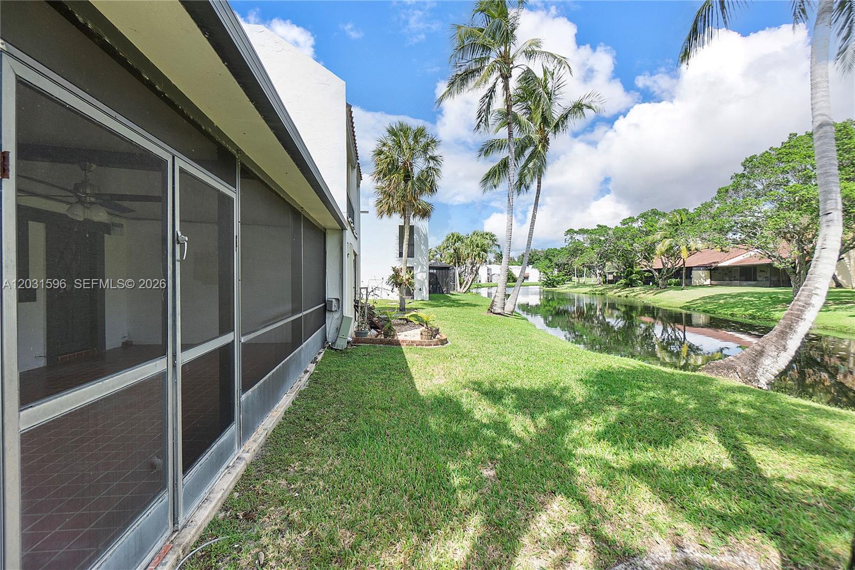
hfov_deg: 100.4
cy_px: 285
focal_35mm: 15
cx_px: 428
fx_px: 356
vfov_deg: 77.3
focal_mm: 10
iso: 200
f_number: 7.1
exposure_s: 1/1000
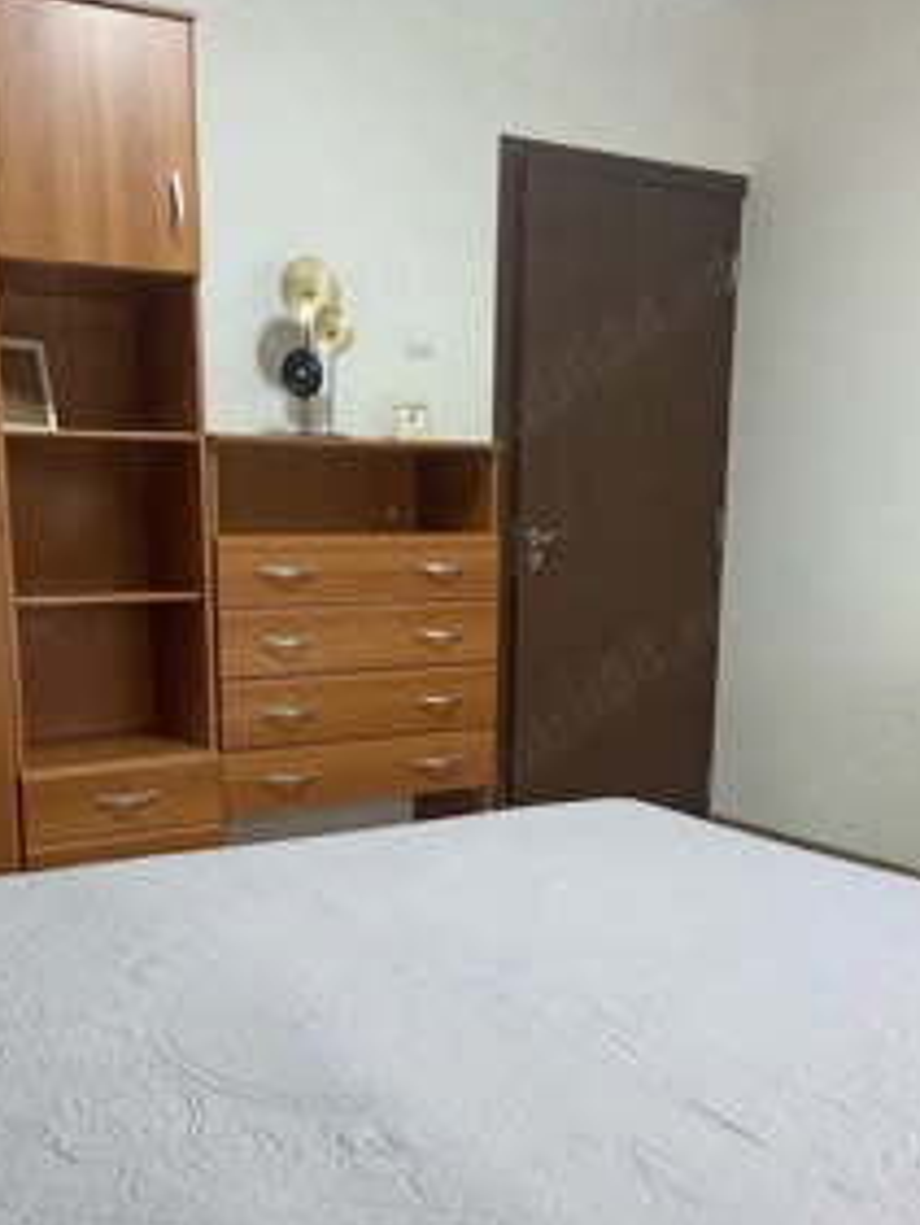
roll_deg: -0.2
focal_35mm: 37
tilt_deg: -9.8
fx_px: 1310
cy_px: 750
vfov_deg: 49.7
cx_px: 349
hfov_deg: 38.5
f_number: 1.8
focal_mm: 4.25
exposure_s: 1/60
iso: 200
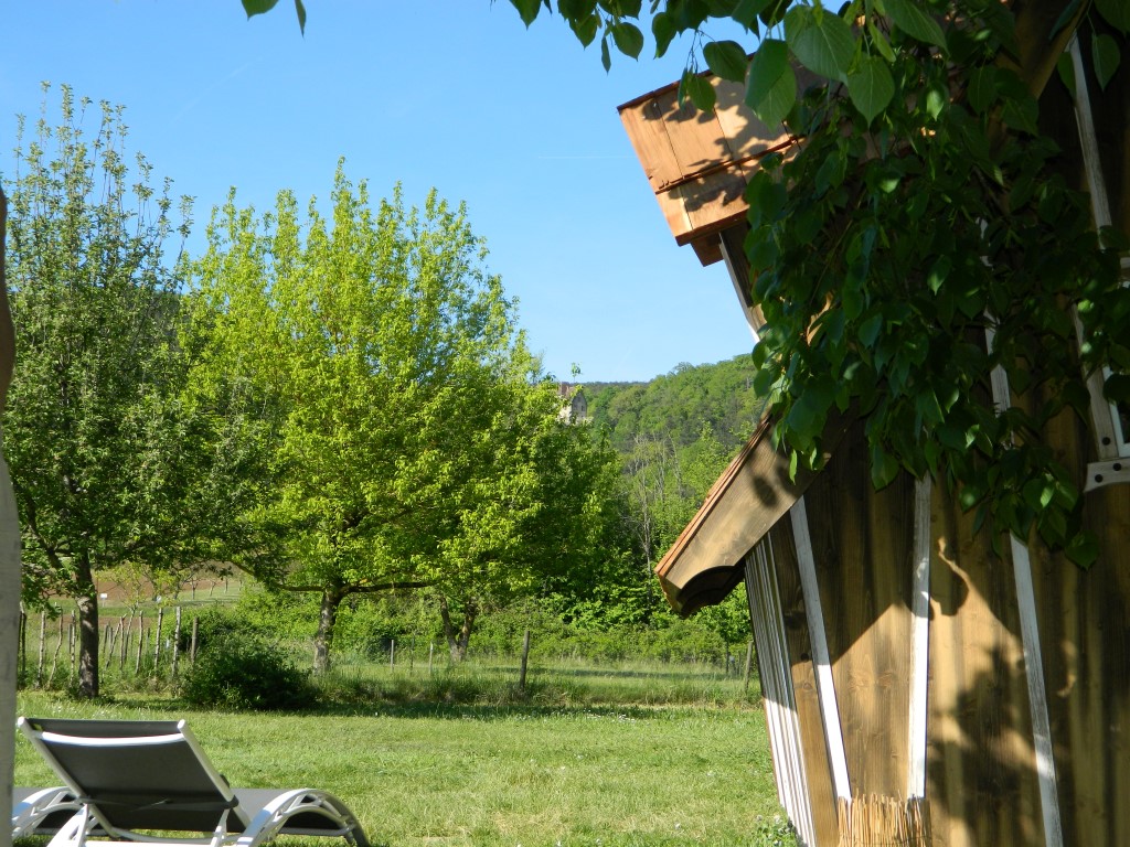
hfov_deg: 33.8
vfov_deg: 25.7
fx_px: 1861
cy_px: 424
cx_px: 565
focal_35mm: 57
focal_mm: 10.2
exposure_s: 1/640
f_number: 3.8
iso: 110
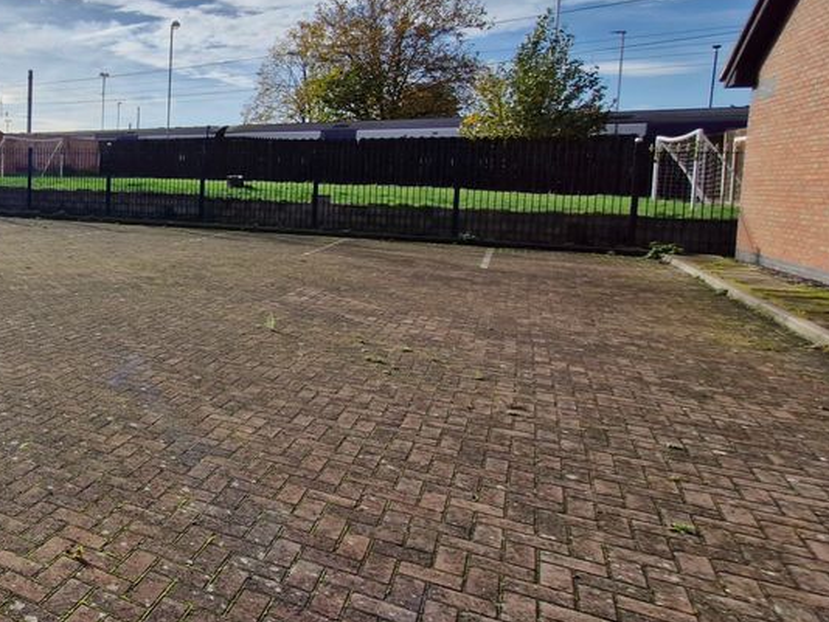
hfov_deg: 51.8
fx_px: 647
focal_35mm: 27
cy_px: 229
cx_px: -5
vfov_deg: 50.8
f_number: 2.2
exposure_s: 1/3960
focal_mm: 1.74
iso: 50
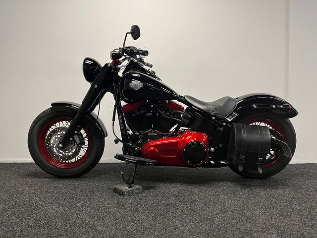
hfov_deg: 67.3
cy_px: 119
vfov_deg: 53.1
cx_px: 158
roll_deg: +0.0
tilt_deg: -1.4
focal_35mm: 26
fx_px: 238
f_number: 1.6
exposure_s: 1/50
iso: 100
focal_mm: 5.1
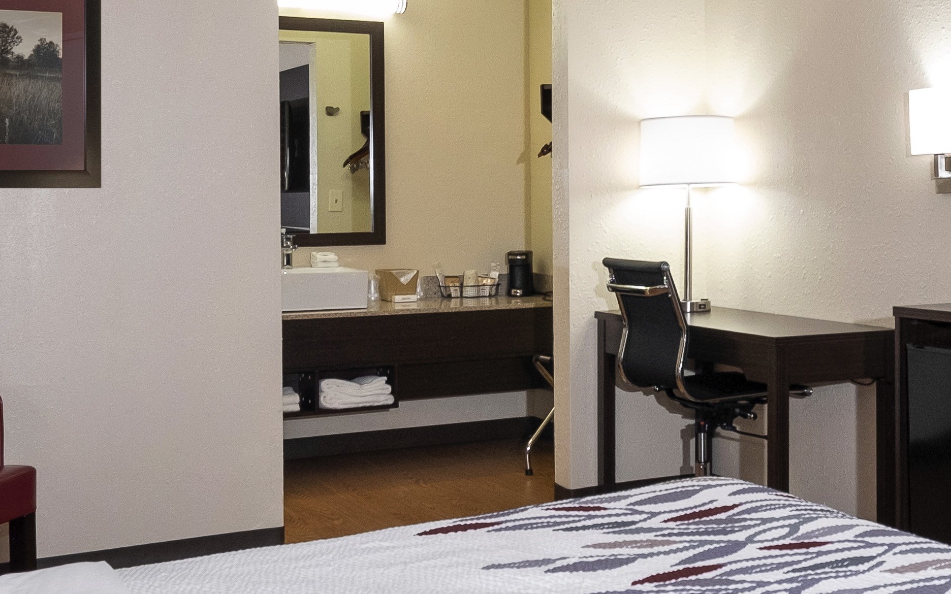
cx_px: 751
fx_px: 1270
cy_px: 255
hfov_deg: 39.5
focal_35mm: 49
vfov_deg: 26.3
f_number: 5.6
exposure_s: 1/25
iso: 500
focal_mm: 10
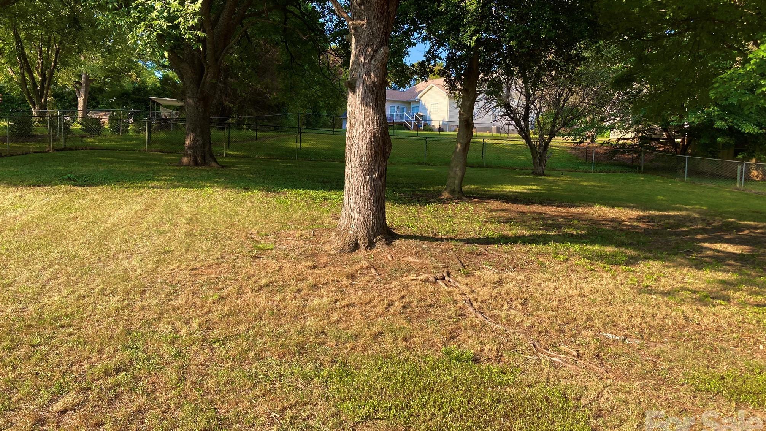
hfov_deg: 62.6
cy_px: 193
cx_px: 377
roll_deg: -1.9
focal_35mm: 31
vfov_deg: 37.8
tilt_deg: -3.6
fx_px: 630
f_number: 1.8
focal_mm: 3.99
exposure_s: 1/463
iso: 20
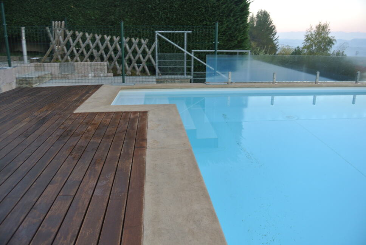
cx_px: 183
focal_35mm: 27
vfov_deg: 48.0
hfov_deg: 67.3
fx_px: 275
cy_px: 122
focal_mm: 10
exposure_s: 1/60
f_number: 3.5
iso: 200
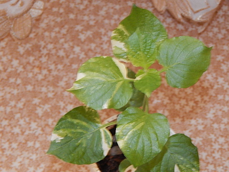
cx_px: 114
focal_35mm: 115
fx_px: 761
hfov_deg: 17.1
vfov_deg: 12.9
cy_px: 86
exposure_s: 1/8
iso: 800
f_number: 4.6
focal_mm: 20.5
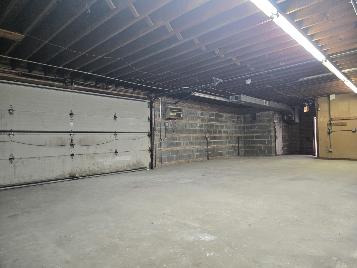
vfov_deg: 58.9
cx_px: 178
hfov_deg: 73.9
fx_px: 237
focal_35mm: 23
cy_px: 134
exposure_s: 1/120
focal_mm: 5.4
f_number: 1.8
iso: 640
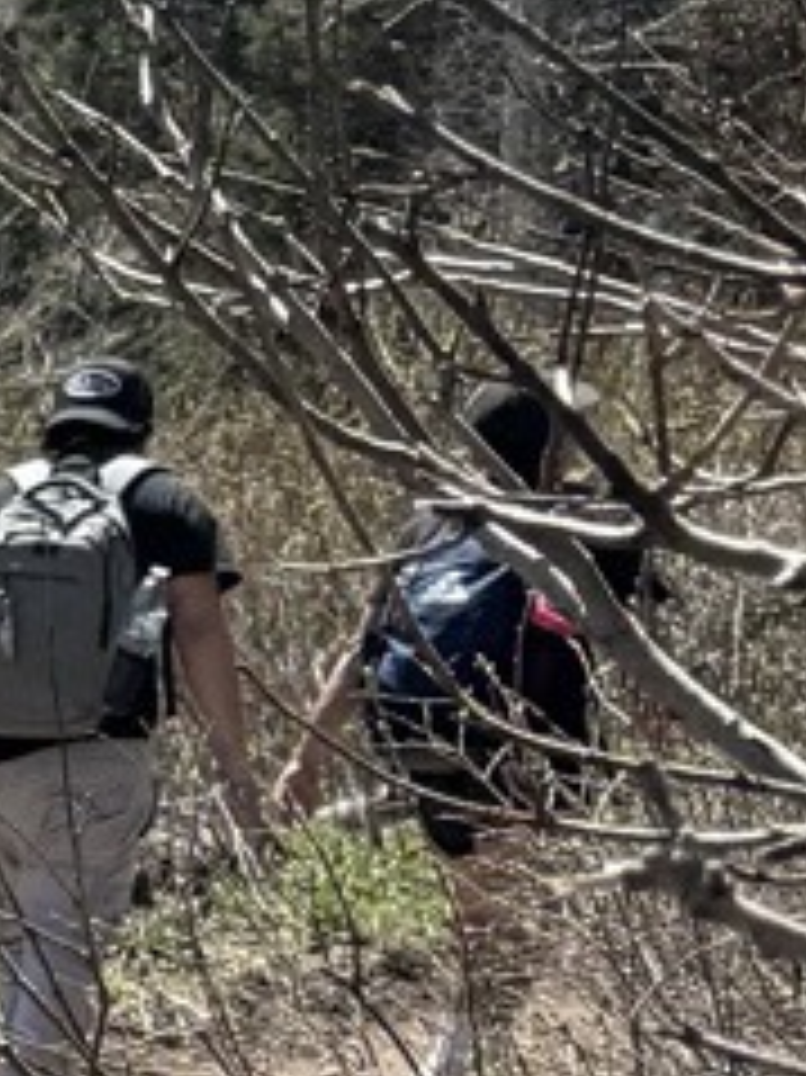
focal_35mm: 181
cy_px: 1472
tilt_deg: -2.8
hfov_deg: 7.1
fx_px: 5624
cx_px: -1806
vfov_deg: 10.6
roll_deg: +0.8
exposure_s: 1/2801
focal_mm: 6.76
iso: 80
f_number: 1.78
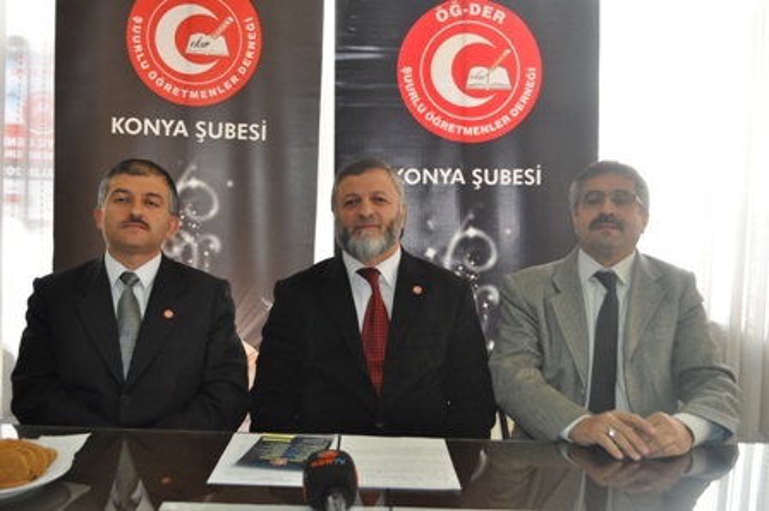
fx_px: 768
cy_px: 256
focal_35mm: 36
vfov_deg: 36.8
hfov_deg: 53.2
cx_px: 384
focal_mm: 24
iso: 800
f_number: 4
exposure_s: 1/60
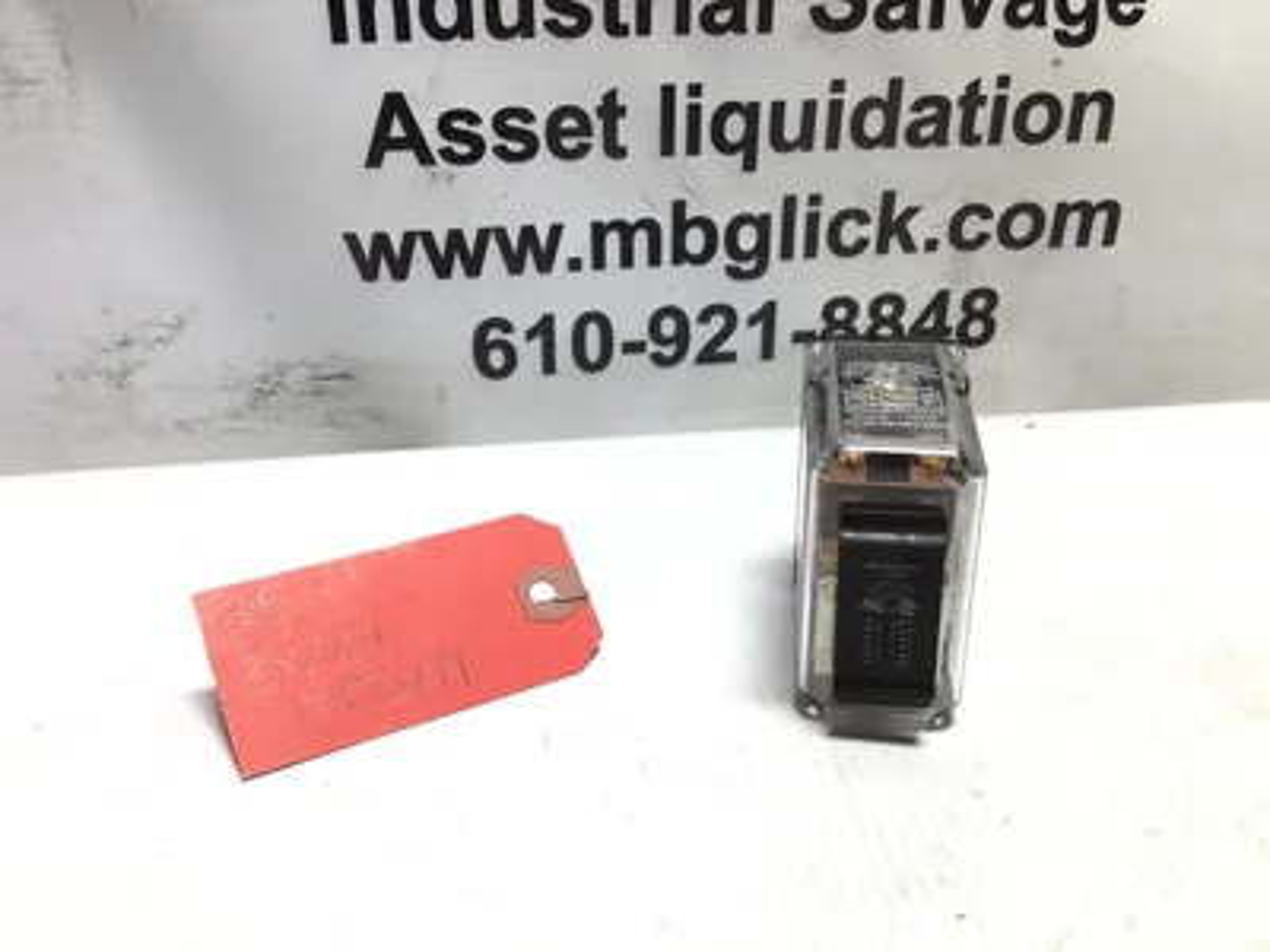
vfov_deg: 45.4
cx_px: 635
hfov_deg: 58.4
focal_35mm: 31
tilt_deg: -23.8
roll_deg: -0.1
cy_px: 476
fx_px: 1137
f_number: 2.4
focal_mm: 3.3
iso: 25
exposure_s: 1/120
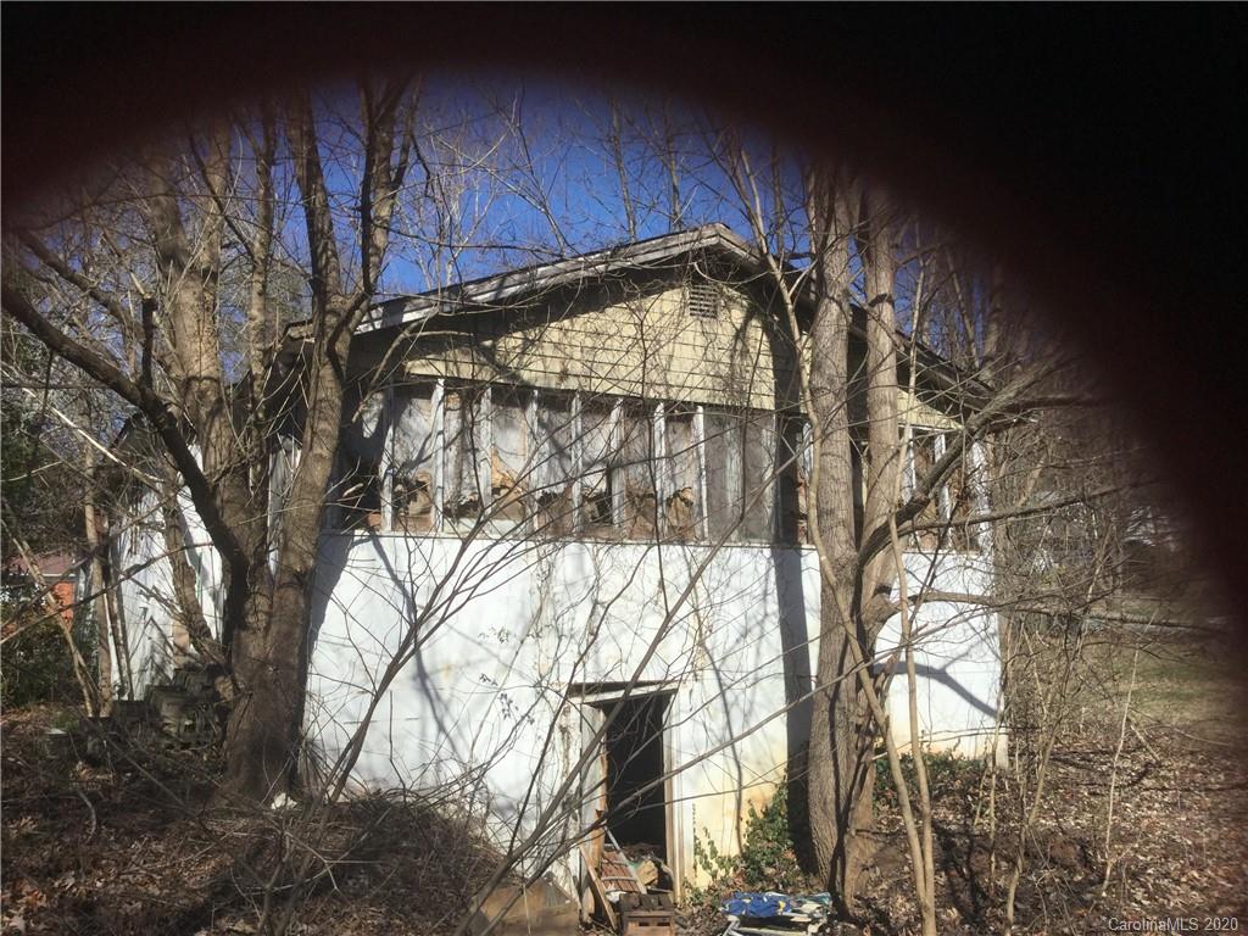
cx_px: 624
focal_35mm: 31
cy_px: 468
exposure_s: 1/2092
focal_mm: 3.3
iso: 25
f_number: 2.4
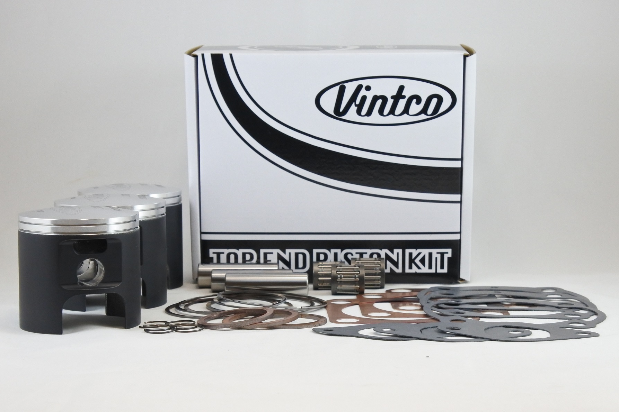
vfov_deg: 19.5
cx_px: 310
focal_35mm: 70
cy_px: 206
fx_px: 1203
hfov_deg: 28.8
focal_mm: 26
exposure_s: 1/125
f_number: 5.3
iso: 720
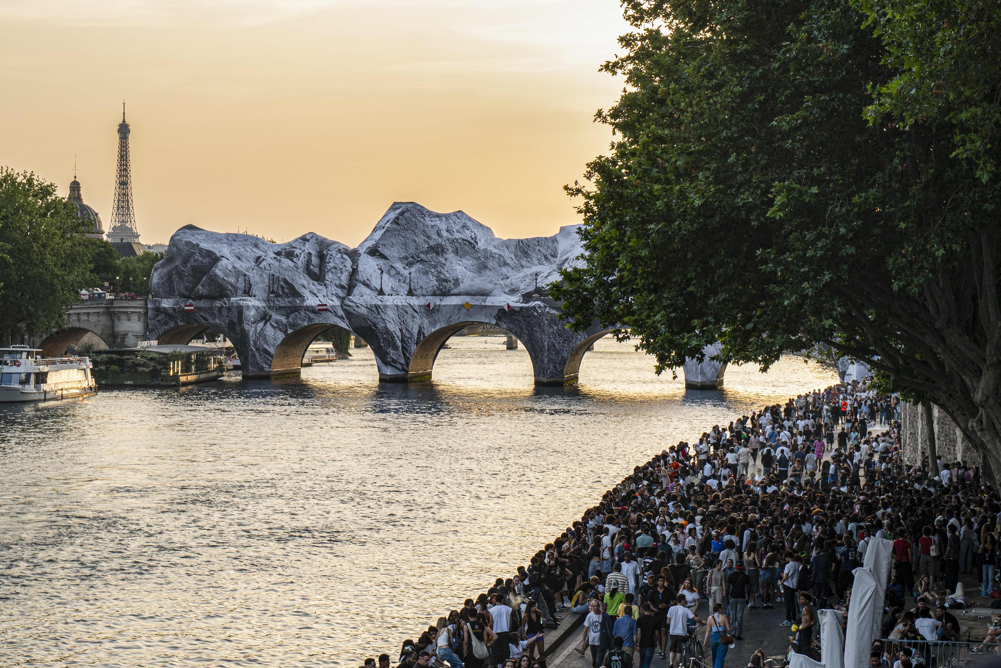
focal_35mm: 84
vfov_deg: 16.3
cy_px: 334
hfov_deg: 24.2
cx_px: 500
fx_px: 2336
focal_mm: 56
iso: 250
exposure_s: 1/100
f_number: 8
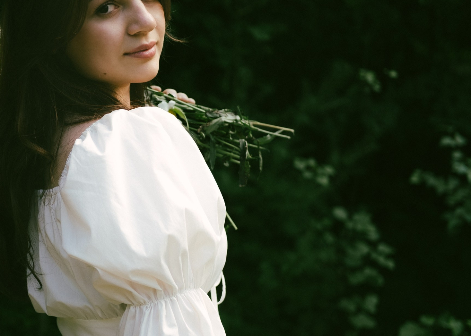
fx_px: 1311
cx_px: 81
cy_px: 132
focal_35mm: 98
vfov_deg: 14.6
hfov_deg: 20.1
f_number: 2
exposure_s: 1/1000
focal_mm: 35
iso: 160
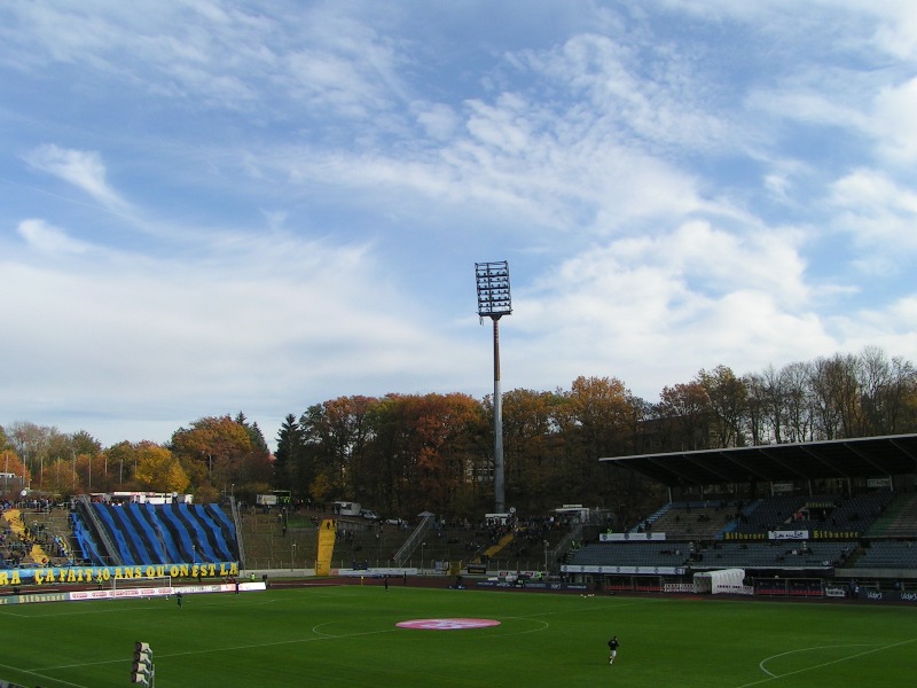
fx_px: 1007
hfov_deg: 49.0
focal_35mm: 38
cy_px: 344
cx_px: 458
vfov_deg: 37.7
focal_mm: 5.8
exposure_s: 1/400
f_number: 5.6
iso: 50
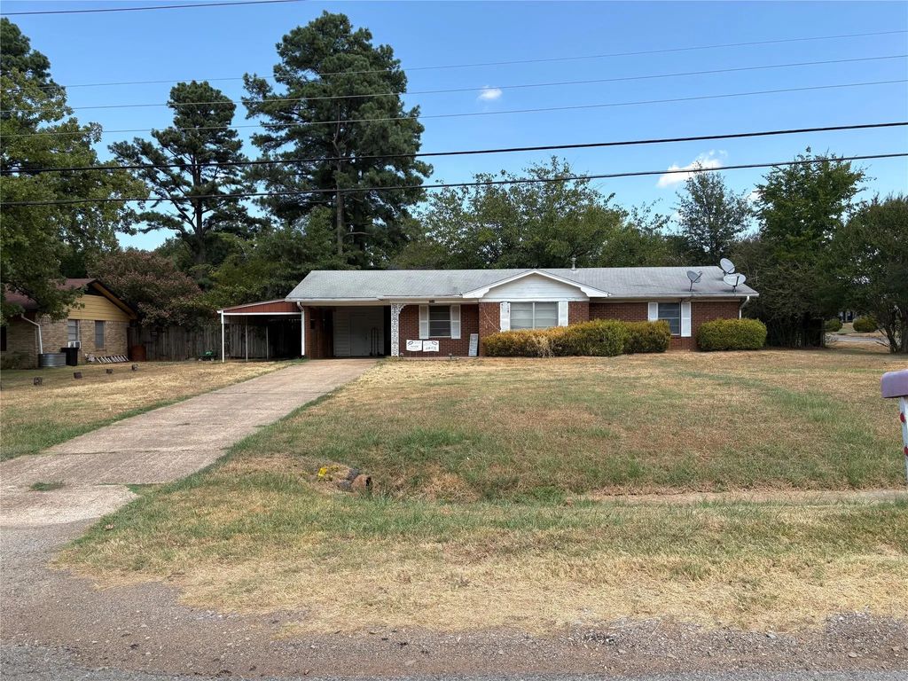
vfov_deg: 53.1
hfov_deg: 67.3
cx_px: 454
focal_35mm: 26
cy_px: 340
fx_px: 682
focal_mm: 5.96
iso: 50
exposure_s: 1/1626
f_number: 1.6
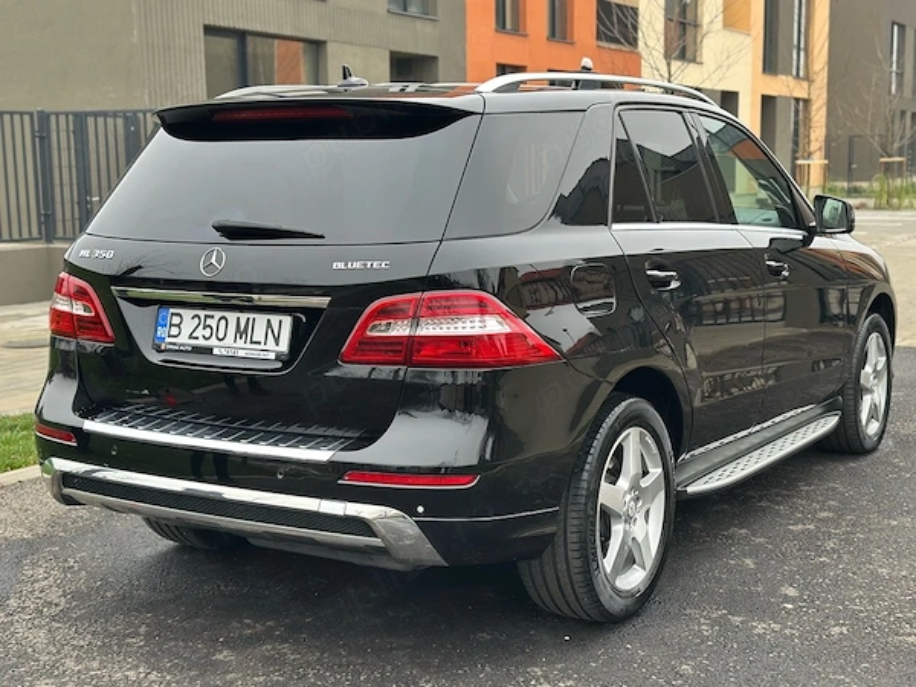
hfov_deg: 39.7
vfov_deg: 30.3
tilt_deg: -8.1
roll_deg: -0.2
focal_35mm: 48
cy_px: 344
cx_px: 458
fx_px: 1270
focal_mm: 6.86
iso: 80
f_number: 1.78
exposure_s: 1/295
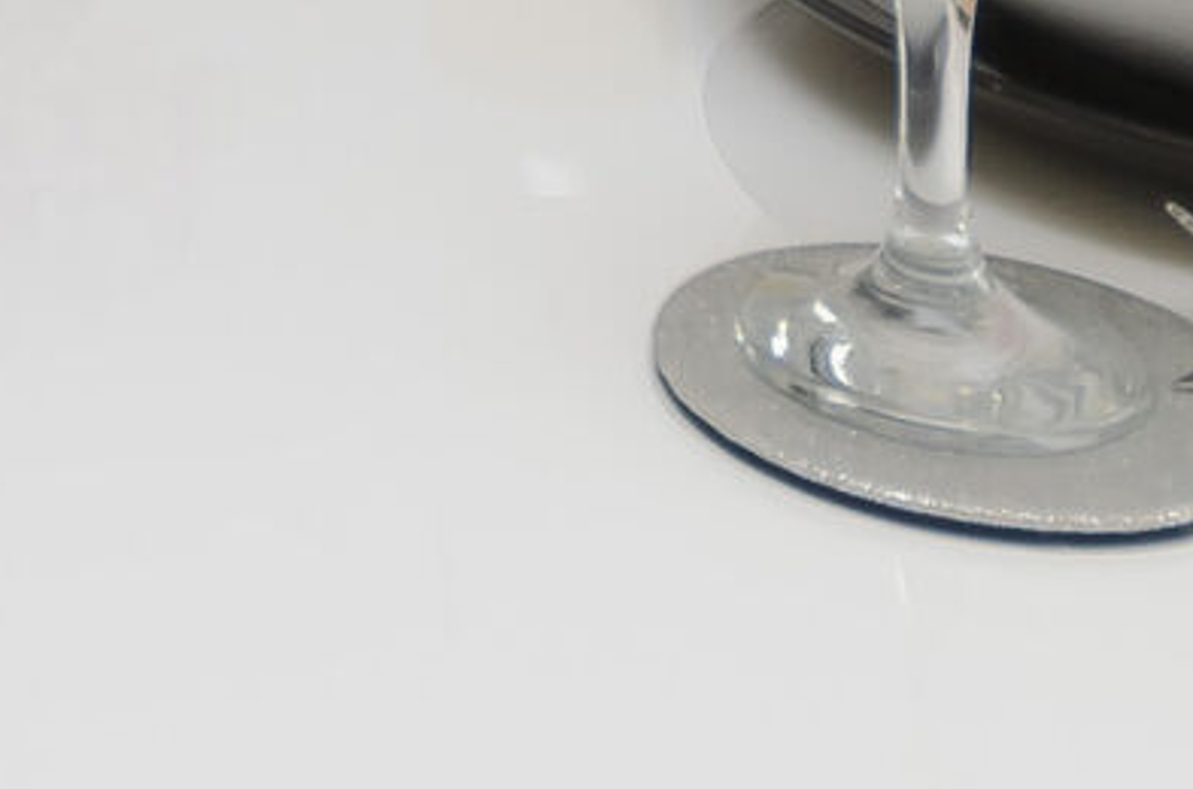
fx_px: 3886
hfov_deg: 16.0
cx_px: -601
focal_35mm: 118
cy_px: -1461
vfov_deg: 9.5
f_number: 4.2
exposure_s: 1/60
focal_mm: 11
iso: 320
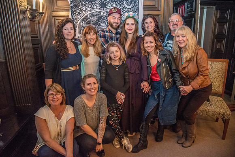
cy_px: 78
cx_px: 118
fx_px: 157
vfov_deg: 53.2
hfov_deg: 73.7
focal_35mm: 24
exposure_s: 1/200
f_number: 4
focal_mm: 24
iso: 3200
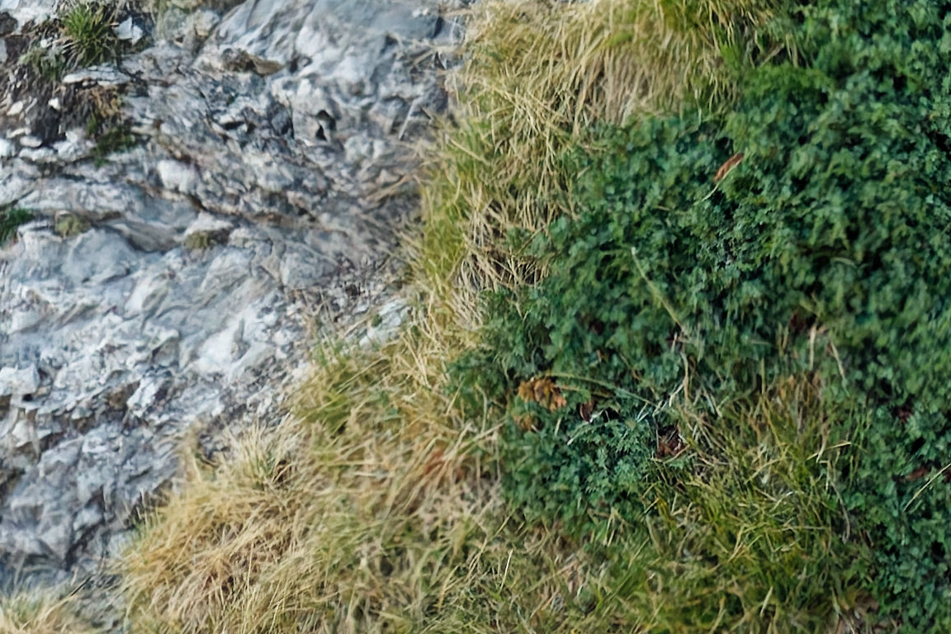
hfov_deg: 0.5
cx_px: 256
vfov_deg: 0.4
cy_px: -993
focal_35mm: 3904
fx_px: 103123
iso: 1000
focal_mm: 500
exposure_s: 1/500
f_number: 7.1
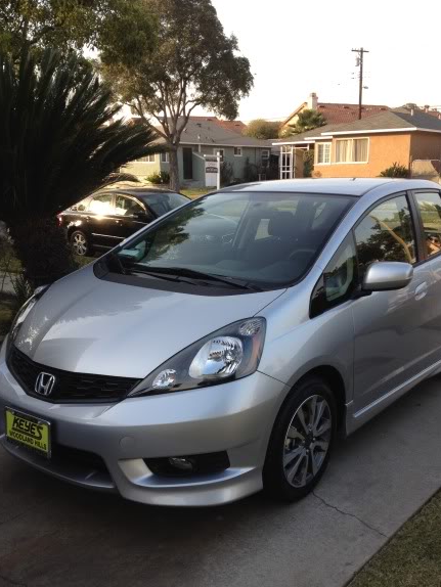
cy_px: 325
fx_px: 662
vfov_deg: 47.8
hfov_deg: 36.8
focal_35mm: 39
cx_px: 240
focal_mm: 4.3
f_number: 2.4
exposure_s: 1/321
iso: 64
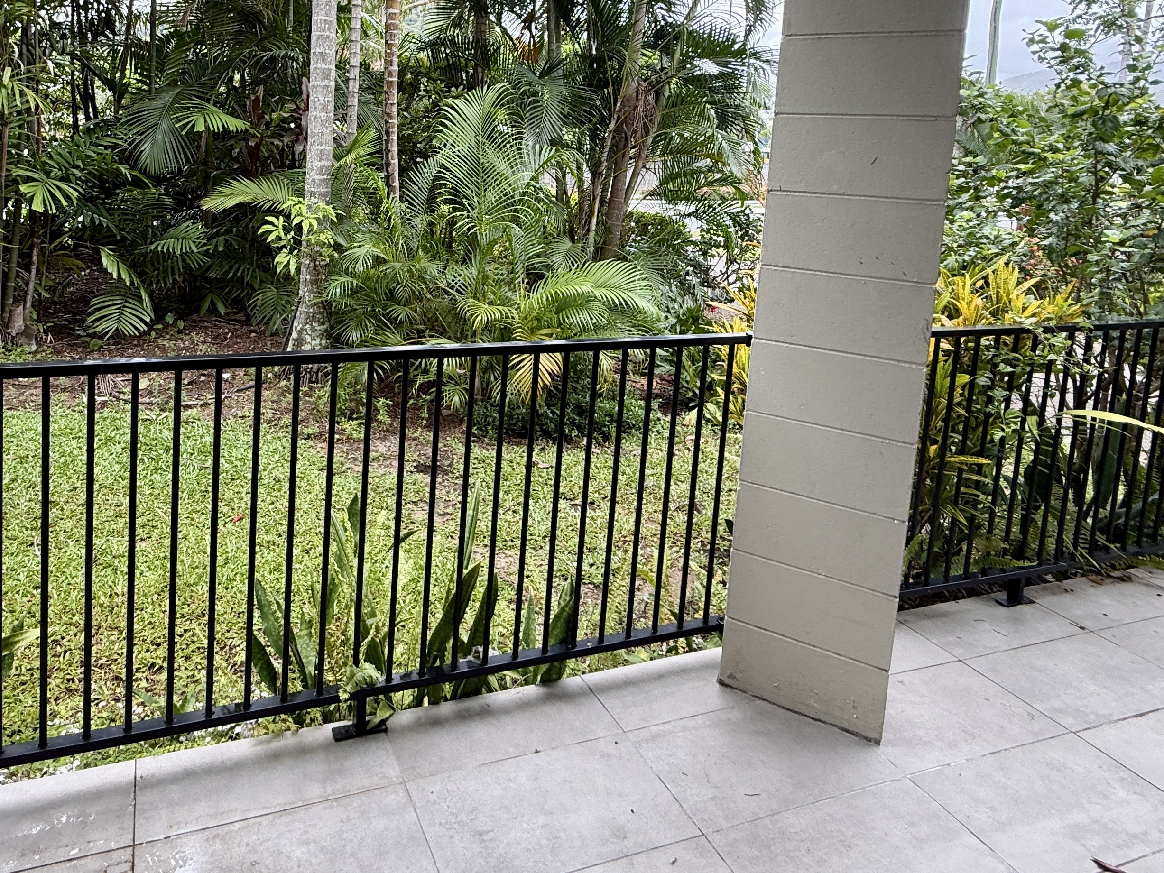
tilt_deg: -5.4
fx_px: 773
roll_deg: -2.6
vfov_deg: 55.9
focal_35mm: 23
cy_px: 214
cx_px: 398
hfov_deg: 72.0
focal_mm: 2.22
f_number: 2.2
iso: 64
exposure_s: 1/155
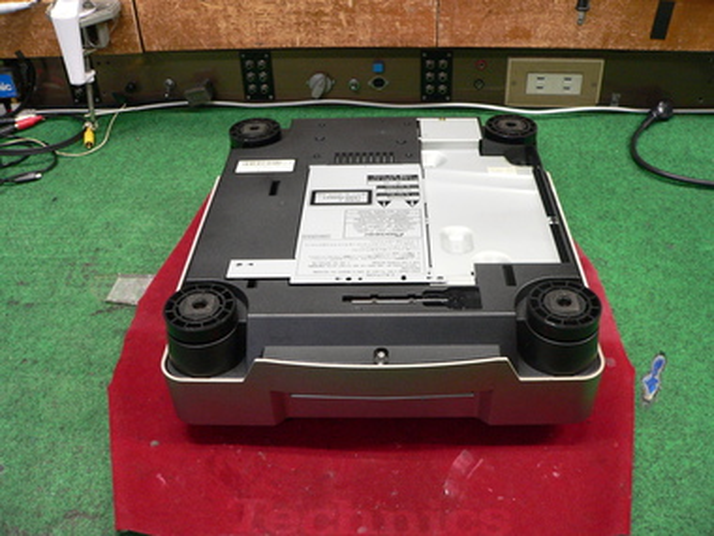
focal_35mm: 36
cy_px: 268
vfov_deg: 39.7
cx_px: 357
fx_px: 743
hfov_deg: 51.4
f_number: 2.8
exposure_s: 1/13
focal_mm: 6
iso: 200
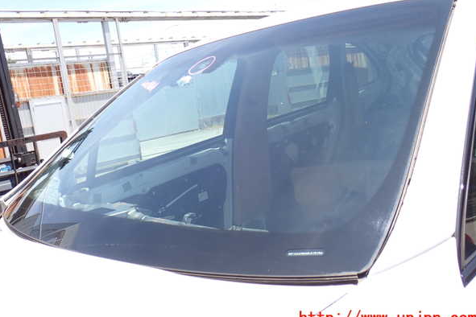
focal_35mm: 38
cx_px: 239
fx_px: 502
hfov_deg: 50.7
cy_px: 148
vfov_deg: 35.0
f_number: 3.5
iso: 100
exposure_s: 1/320
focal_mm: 6.37
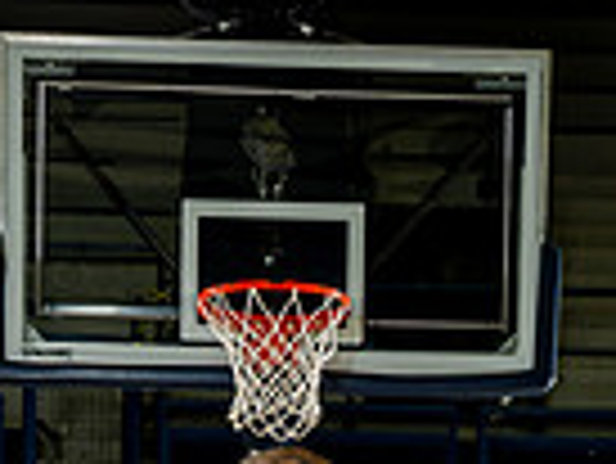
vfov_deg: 10.5
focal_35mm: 126
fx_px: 2244
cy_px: 1009
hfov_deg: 15.6
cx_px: 292
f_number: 8
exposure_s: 1/250
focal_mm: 40
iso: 640
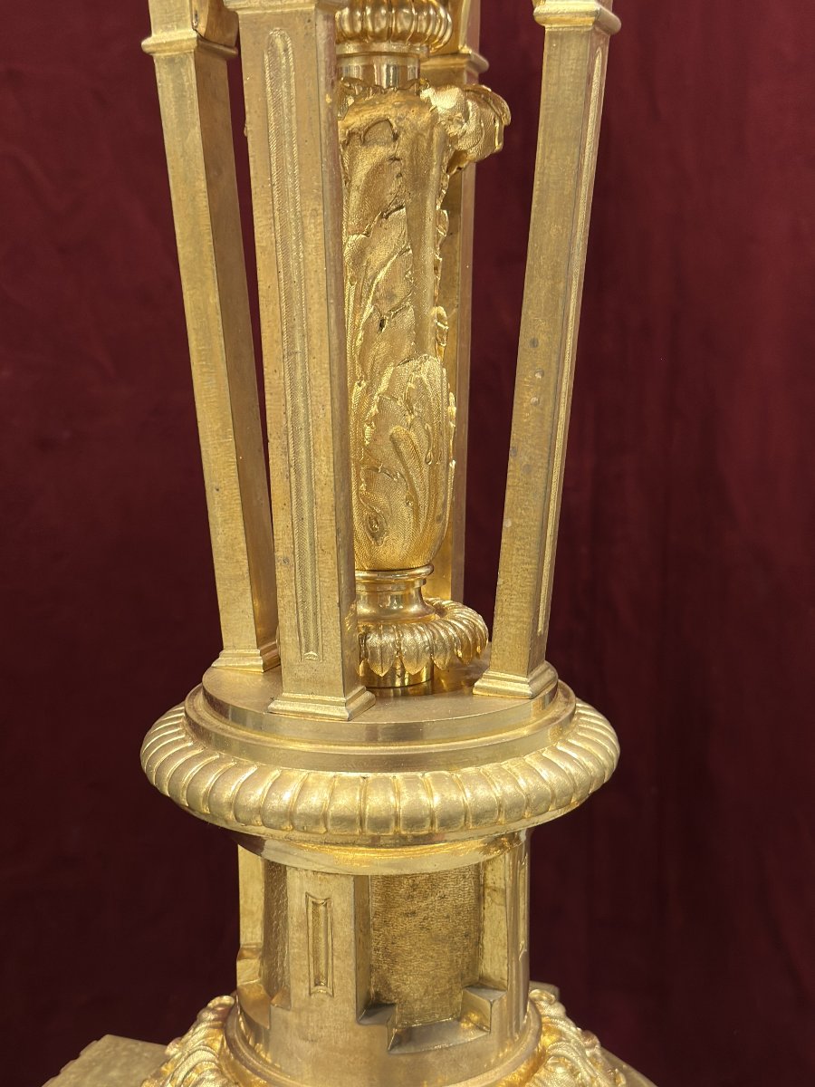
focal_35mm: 48
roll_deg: +0.3
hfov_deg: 30.3
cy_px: 544
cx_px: 408
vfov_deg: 39.7
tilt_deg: -9.1
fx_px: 1507
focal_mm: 6.86
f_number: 1.78
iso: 320
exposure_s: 1/60
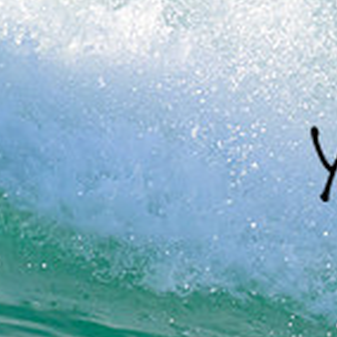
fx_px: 39519
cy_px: 95
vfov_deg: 0.5
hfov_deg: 0.5
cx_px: 672
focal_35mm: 3588
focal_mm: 800
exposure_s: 1/2000
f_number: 11
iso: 1600
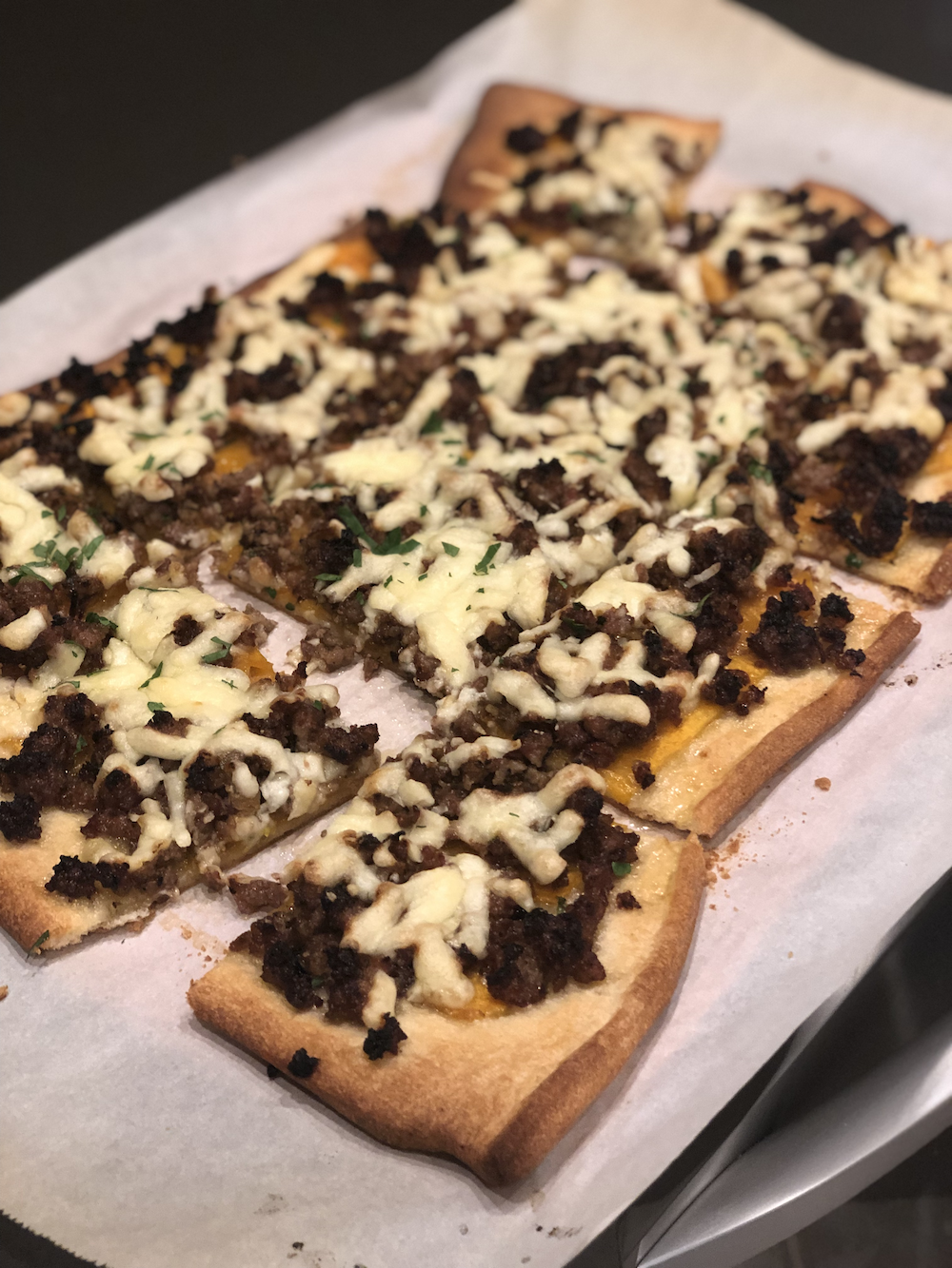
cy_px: 634
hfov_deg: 28.0
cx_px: 476
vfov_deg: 36.8
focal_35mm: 52
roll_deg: +0.7
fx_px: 1906
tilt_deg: -41.2
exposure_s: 1/30
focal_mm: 6
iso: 160
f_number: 2.4
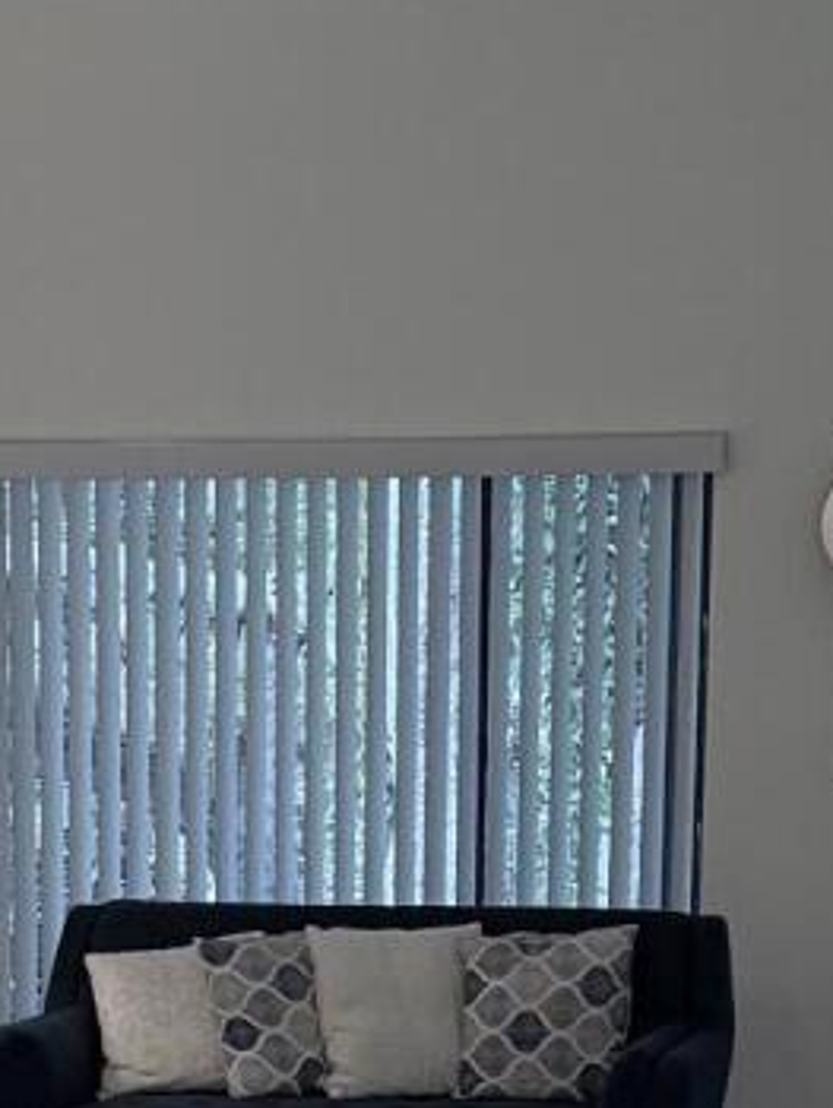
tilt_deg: -11.2
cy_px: 1507
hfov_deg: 10.8
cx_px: 190
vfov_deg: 13.8
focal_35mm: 137
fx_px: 4390
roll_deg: +0.0
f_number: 1.78
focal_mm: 6.76
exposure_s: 1/172
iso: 200
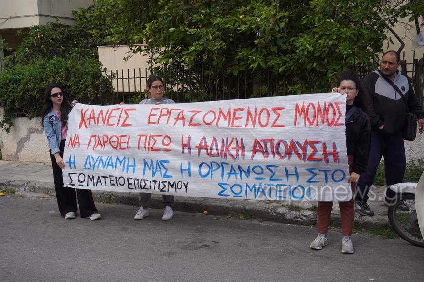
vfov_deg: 34.6
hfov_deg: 50.1
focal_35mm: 39
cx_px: 213
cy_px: 144
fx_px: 454
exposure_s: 1/500
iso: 100
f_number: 4.5
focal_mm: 25
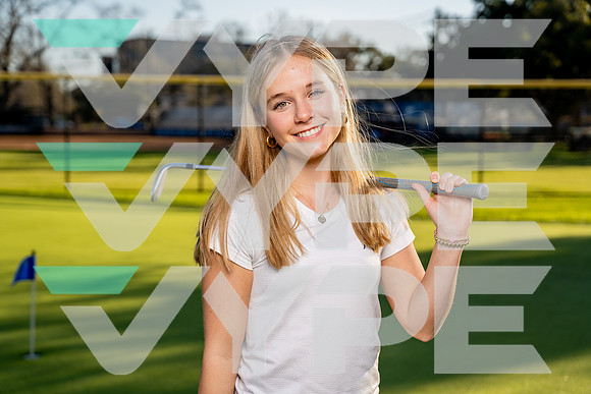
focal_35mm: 62
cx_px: 296
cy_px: 197
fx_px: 1018
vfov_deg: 21.9
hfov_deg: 32.4
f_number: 4
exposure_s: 1/800
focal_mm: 62
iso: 100
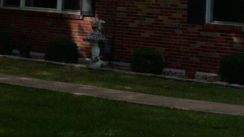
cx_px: 35
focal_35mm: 107
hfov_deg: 19.7
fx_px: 690
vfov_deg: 11.1
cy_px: -44
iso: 200
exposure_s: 1/320
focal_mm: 21
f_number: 11
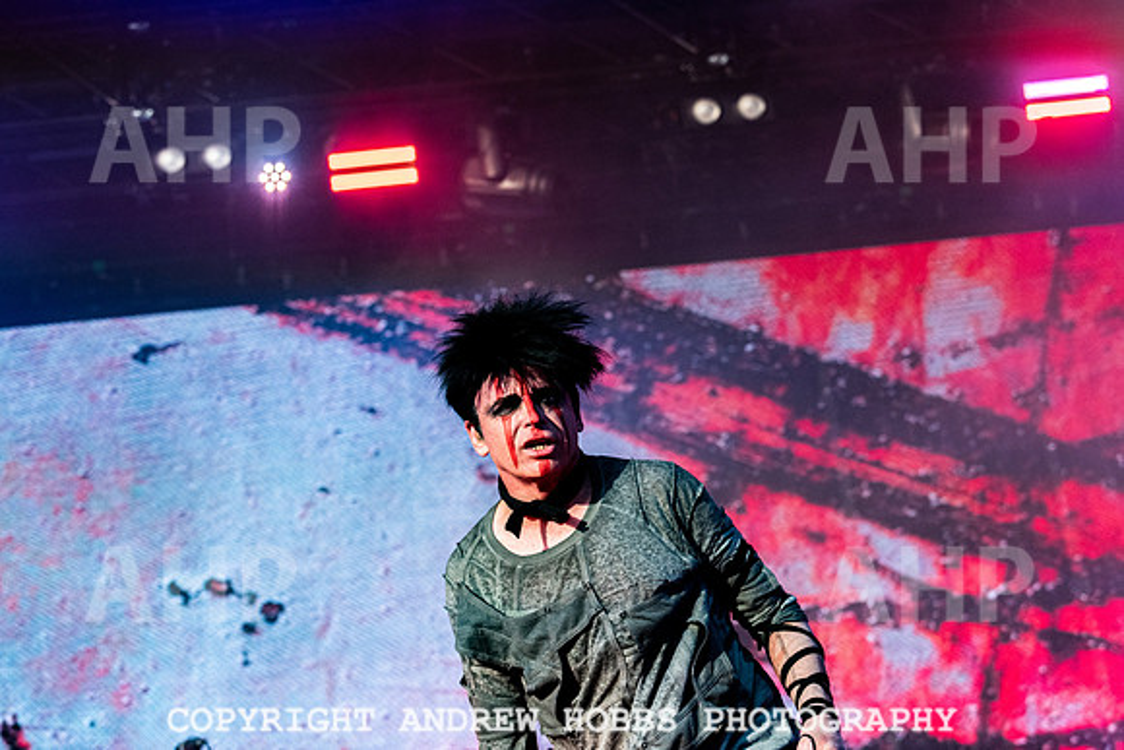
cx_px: 562
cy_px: 375
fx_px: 2436
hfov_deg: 26.0
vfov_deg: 17.5
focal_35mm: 78
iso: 800
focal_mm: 78
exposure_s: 1/8000
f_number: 4.5
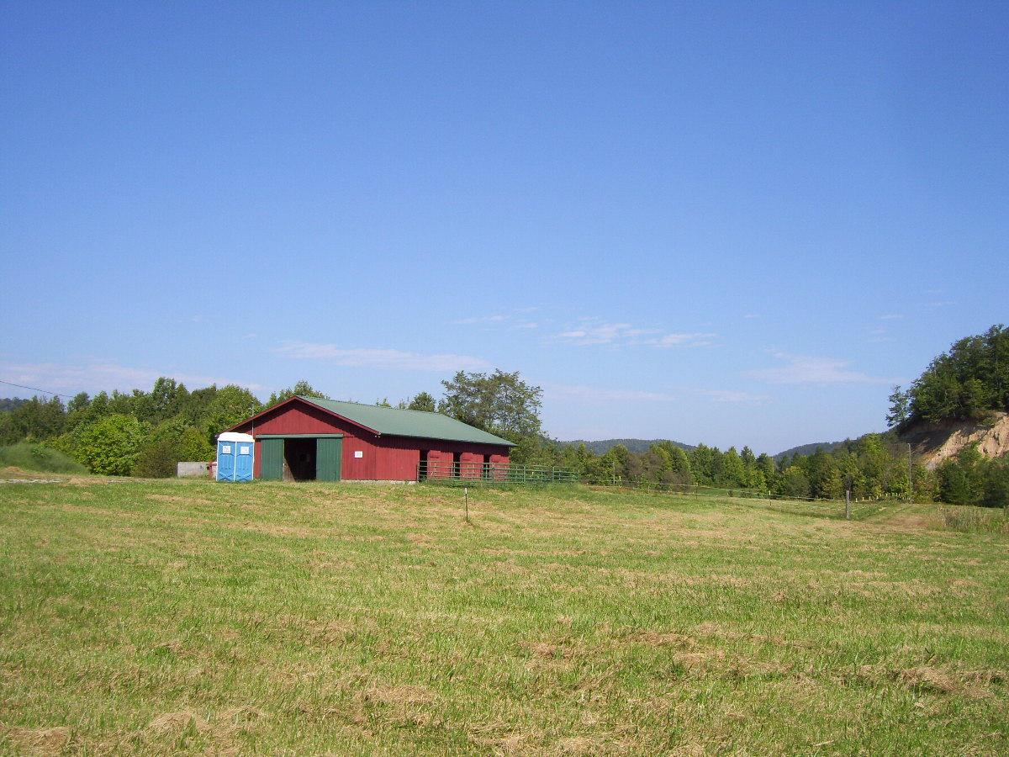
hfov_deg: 51.4
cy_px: 378
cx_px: 504
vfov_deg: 39.7
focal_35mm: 36
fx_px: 1049
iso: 80
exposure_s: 1/800
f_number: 4.8
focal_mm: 6
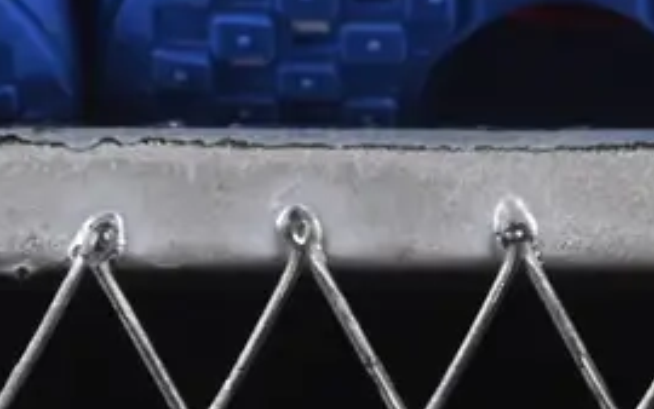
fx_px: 8077
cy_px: -674
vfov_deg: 2.9
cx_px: 109
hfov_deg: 4.6
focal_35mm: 453
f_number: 8
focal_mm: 50
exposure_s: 1/80
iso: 160
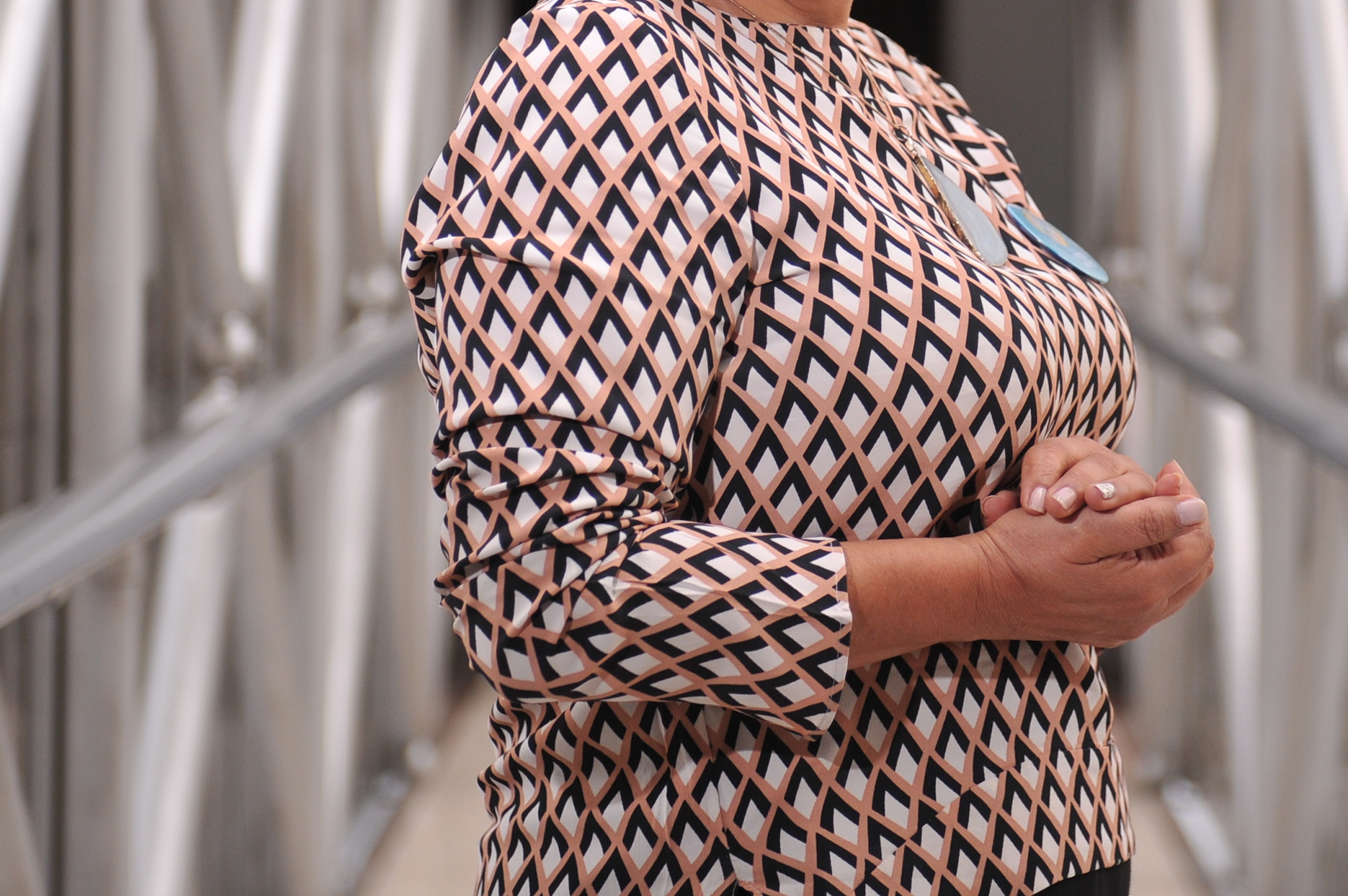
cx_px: 807
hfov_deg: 17.9
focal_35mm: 114
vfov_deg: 11.9
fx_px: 4266
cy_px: -15
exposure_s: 1/2000
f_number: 2.8
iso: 800
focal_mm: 56
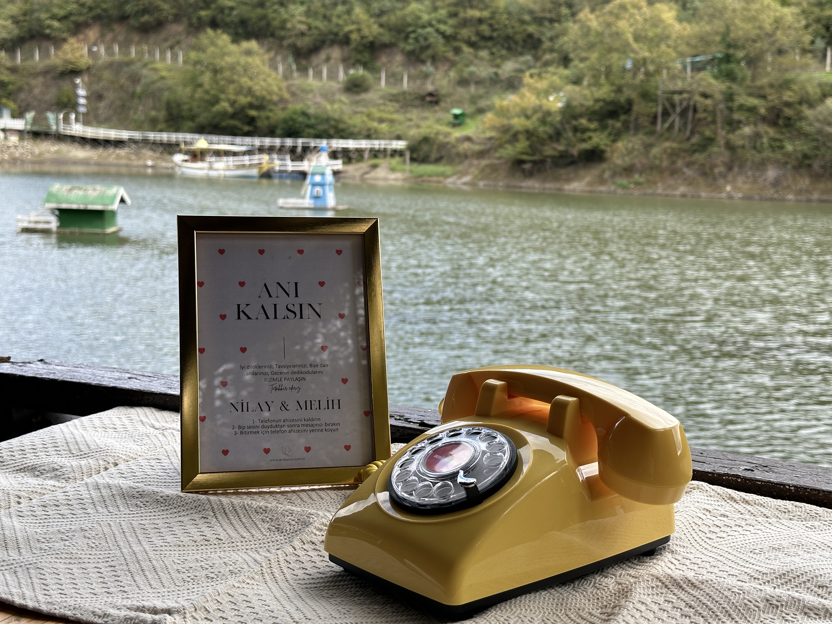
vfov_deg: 30.3
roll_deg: -1.4
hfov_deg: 39.7
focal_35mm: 48
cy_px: 312
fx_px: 1154
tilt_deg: -8.0
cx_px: 416
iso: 64
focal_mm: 6.86
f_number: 1.78
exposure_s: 1/785
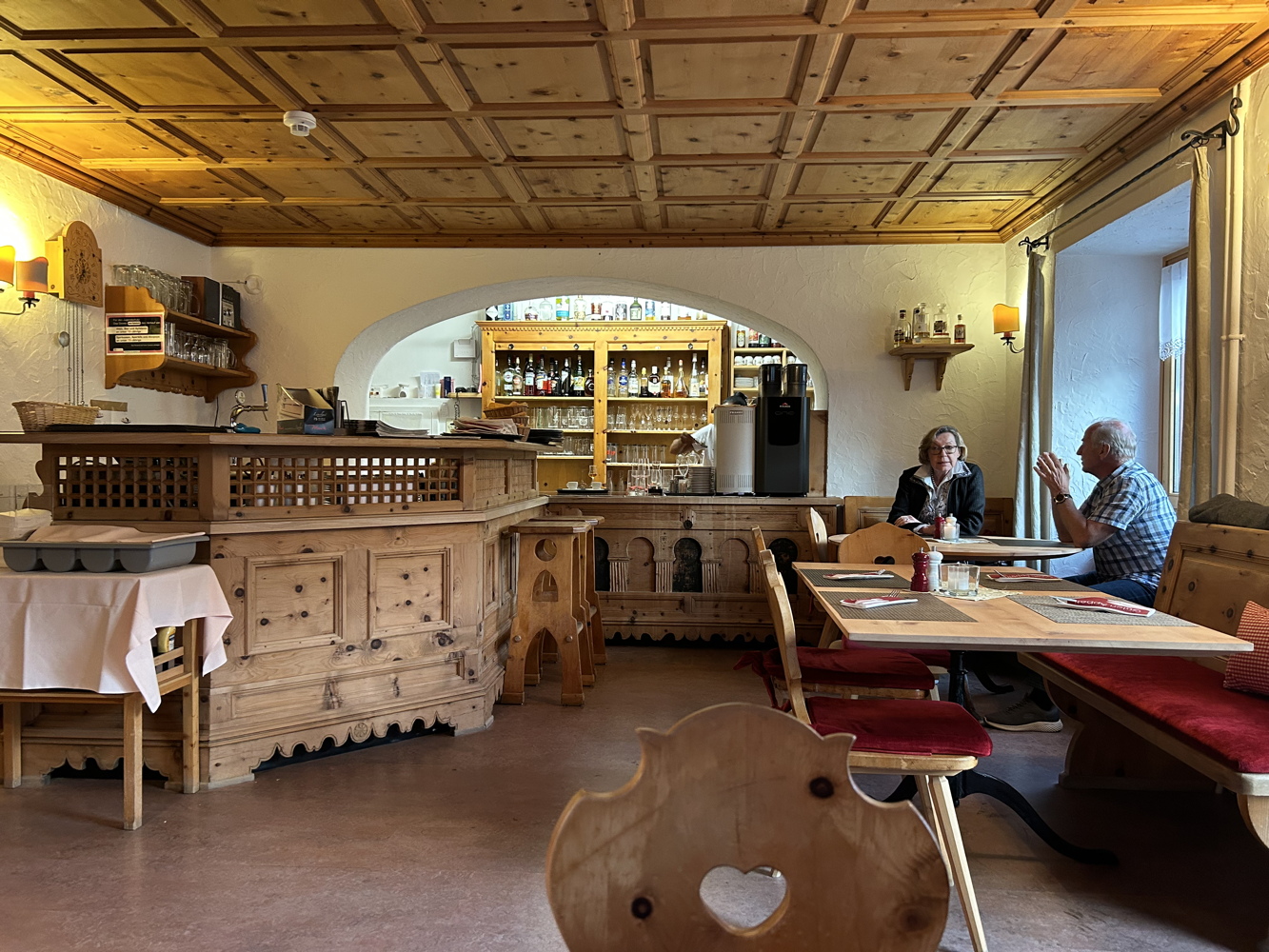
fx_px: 953
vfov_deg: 53.1
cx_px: 634
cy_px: 476
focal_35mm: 26
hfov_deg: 67.3
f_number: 1.5
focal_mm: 5.7
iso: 250
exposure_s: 1/50
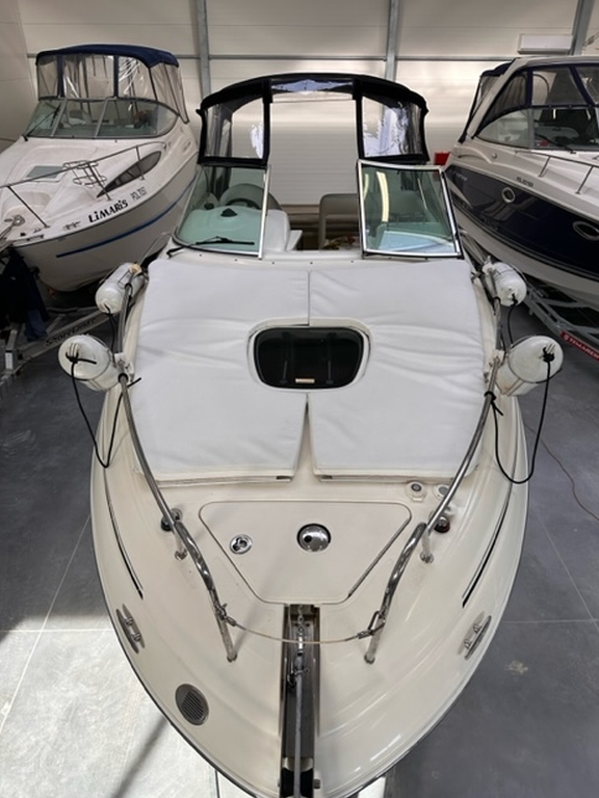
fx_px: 577
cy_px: 389
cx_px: 307
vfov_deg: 69.4
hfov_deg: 54.9
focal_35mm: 25
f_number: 1.78
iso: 80
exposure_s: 1/398
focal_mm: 6.86
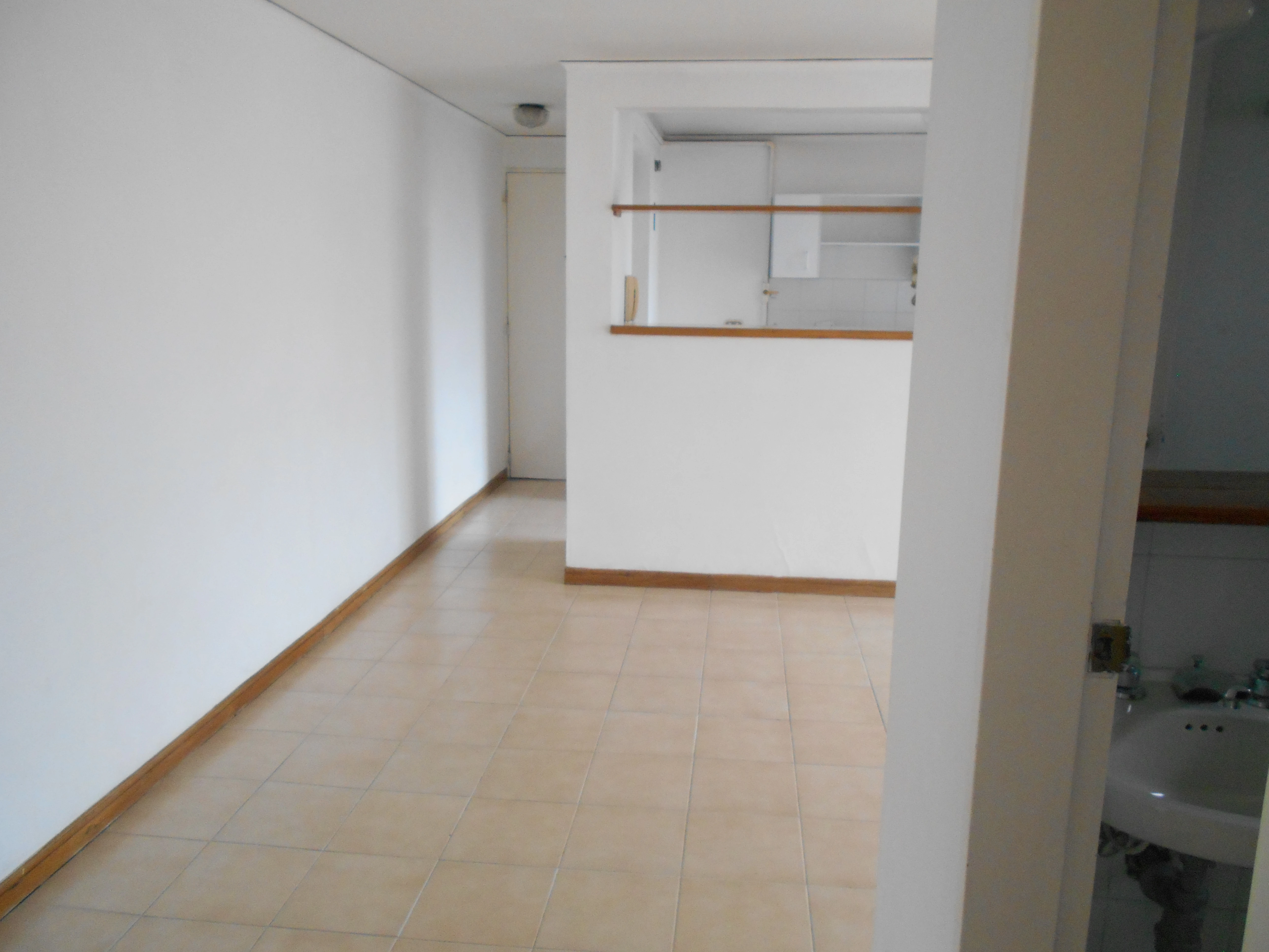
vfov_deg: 53.1
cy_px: 476
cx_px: 634
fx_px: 953
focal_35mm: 26
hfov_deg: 67.3
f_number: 3.2
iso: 400
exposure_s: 1/30
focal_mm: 4.6
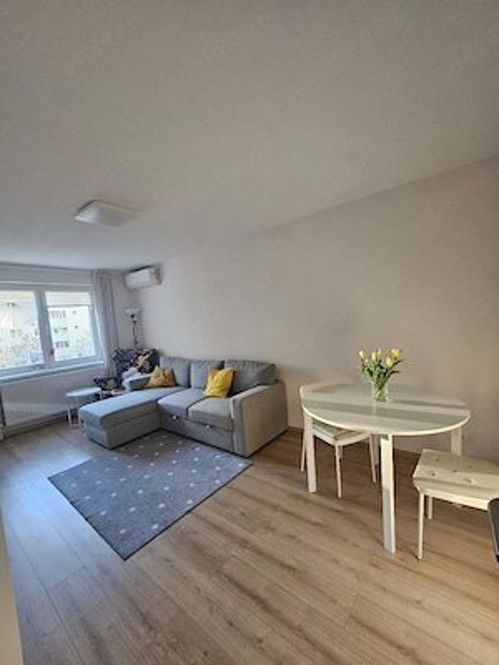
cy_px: 332
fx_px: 250
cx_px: 250
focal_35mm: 13
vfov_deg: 106.2
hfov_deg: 89.9
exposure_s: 1/50.3
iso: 400
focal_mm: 2.2
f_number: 2.2
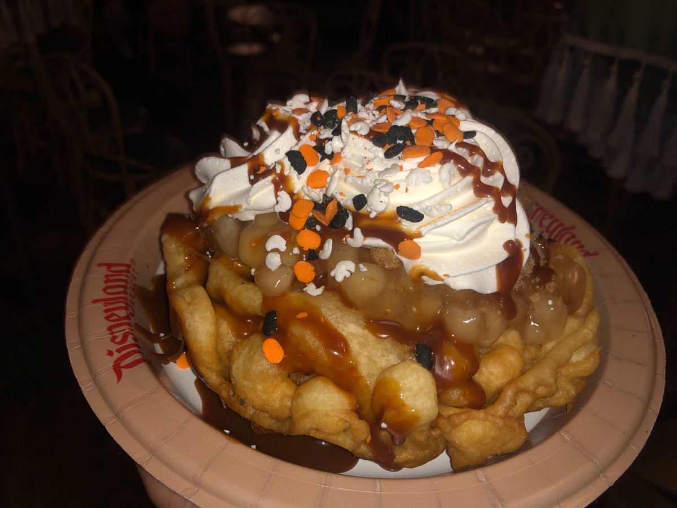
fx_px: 548
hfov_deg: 63.4
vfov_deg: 49.7
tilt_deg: -32.1
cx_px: 338
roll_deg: -1.1
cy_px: 254
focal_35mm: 28
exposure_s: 1/11
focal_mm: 4
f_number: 1.8
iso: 20
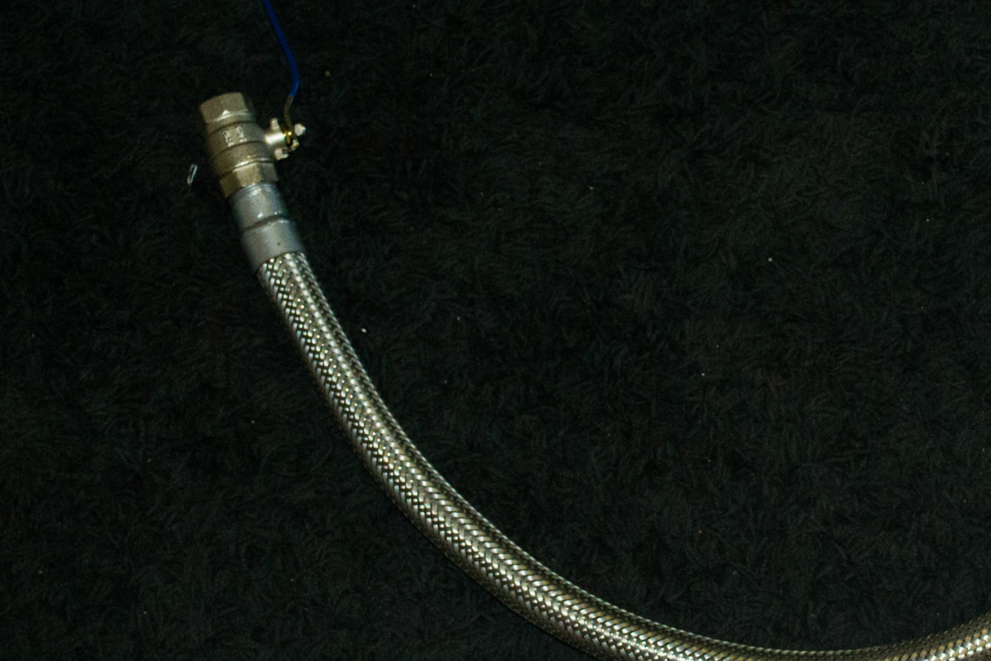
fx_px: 2312
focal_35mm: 84
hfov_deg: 23.9
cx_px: 739
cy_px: 273
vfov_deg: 16.2
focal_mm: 32
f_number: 4.8
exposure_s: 1/60
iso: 3200
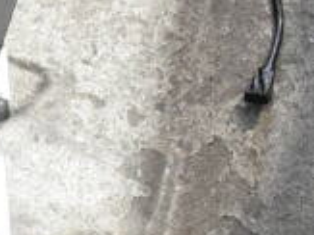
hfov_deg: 13.1
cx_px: -272
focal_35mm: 135
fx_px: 1222
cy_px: 280
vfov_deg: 10.8
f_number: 4
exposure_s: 1/40
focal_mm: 25
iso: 1800
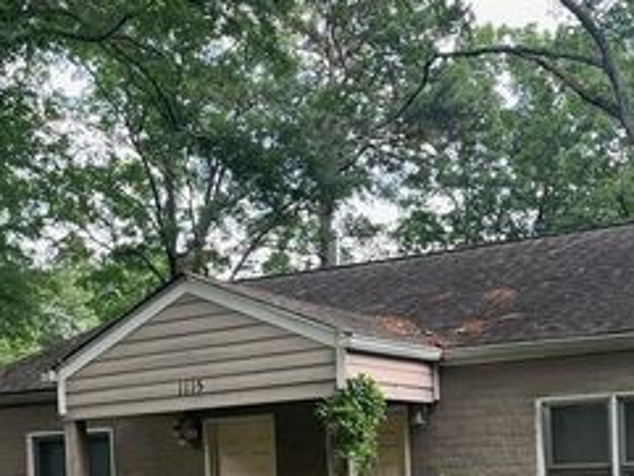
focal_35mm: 54
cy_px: 485
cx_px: 424
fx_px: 990
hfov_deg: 35.2
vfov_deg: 25.6
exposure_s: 1/186
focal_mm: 5.1
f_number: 1.6
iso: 50
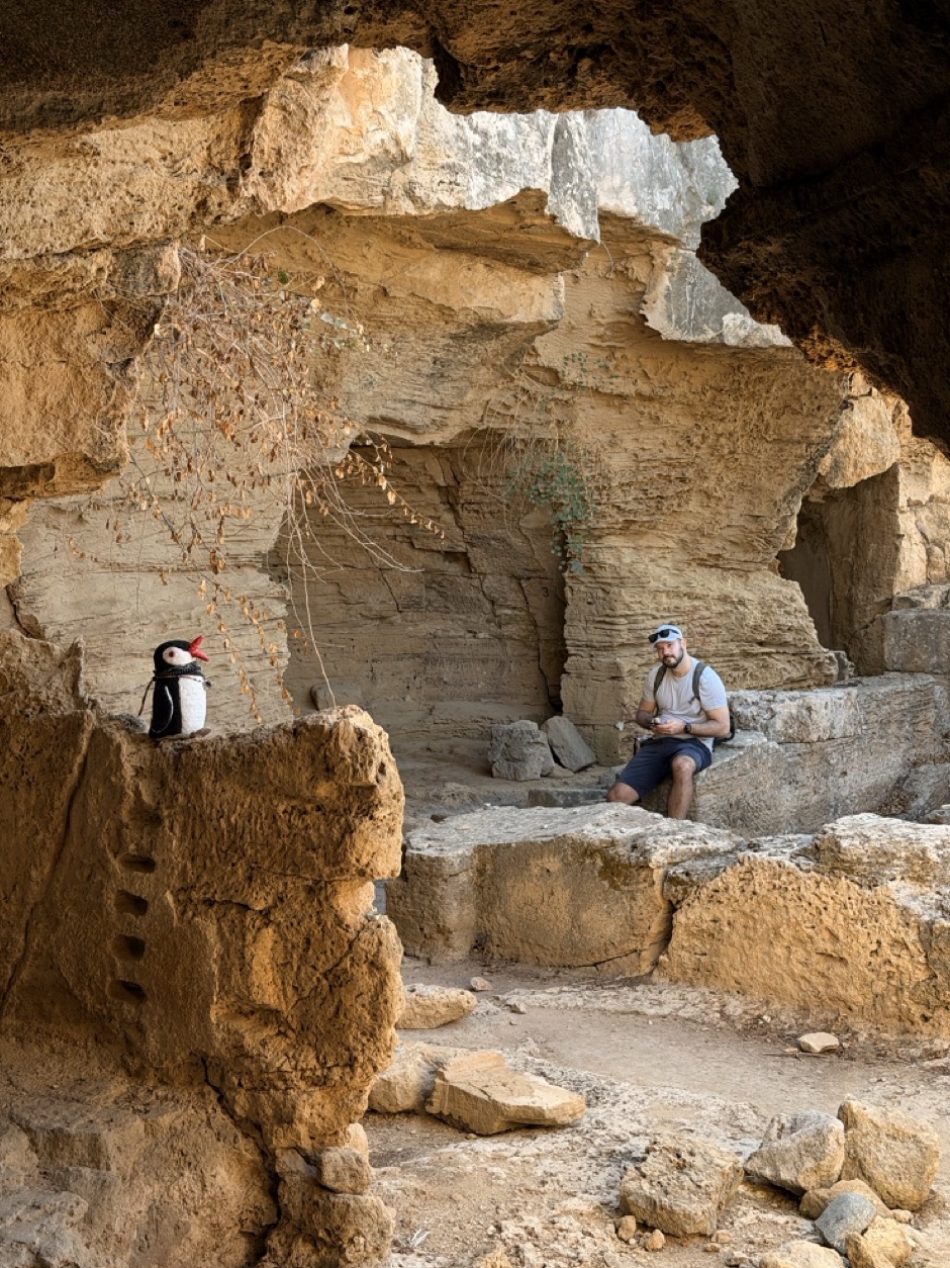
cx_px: 482
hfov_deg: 29.7
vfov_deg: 38.9
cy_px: 629
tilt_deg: -3.6
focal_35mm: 49
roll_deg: -0.7
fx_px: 1794
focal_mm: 6.76
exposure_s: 1/304
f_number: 1.78
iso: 64
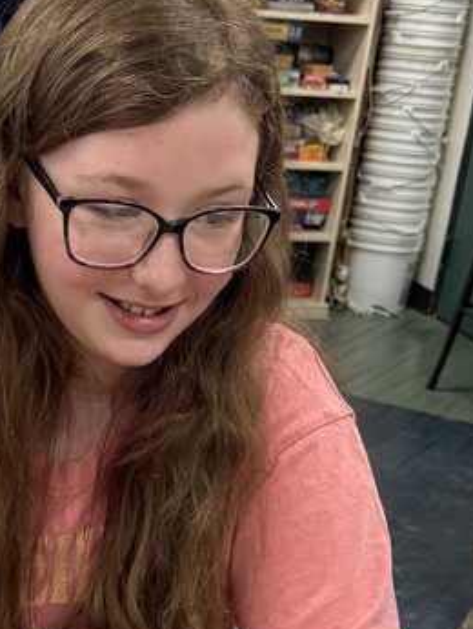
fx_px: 1292
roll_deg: -5.2
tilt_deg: -27.4
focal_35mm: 71
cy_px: 627
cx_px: 47
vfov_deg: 26.0
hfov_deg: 20.3
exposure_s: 1/75
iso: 200
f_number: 1.78
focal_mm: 6.76
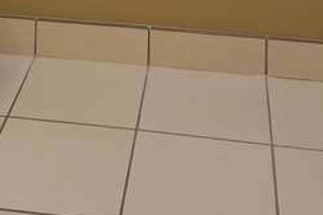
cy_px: -384
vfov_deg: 11.2
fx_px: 799
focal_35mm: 89
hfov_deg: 22.8
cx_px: 112
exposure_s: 1/10
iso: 400
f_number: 8
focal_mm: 15
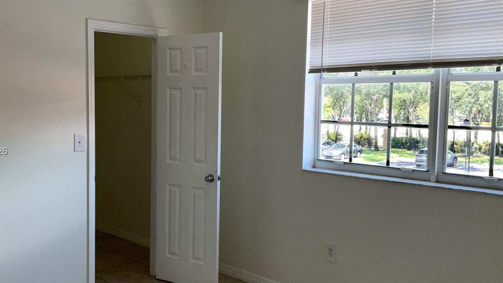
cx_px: 207
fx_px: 547
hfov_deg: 49.2
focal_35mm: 41
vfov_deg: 29.0
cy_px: 152
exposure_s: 1/145
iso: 16
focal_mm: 3
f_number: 1.8
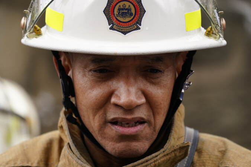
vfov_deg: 3.4
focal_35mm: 400
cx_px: 126
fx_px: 2789
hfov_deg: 5.2
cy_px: 84
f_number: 5.6
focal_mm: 400
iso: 1000
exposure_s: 1/500
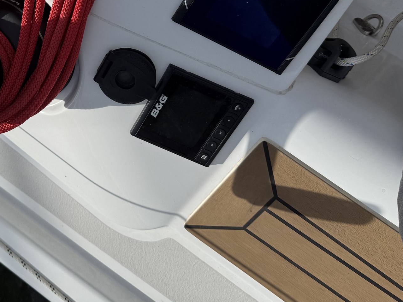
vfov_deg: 29.6
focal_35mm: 47
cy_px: 29
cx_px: 80
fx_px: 547
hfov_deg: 38.9
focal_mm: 6.76
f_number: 1.78
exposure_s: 1/9091
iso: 80
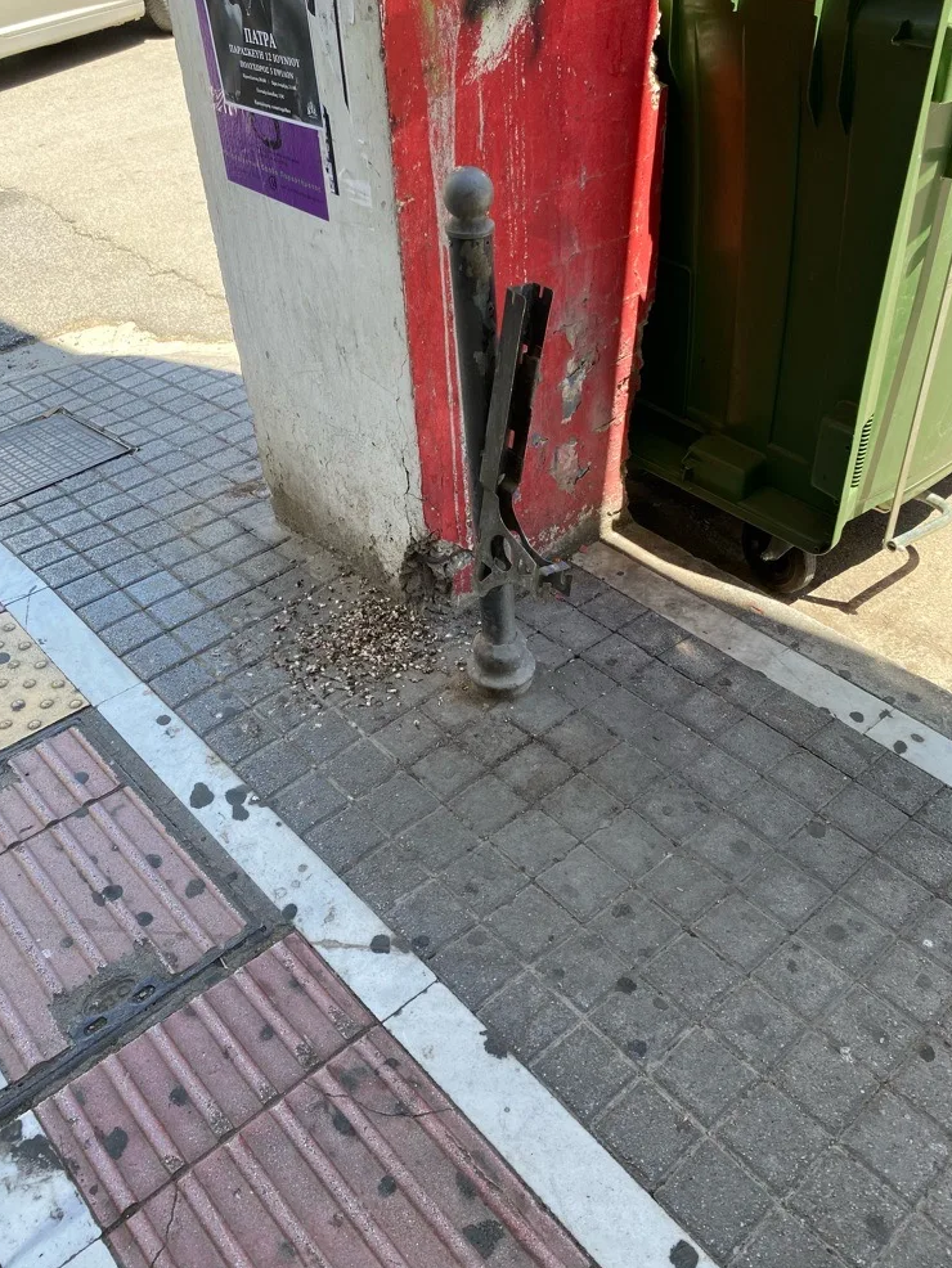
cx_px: 484
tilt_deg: -41.4
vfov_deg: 65.3
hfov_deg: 51.4
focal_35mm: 27
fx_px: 990
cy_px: 616
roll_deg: +4.5
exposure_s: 1/412
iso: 32
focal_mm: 4.25
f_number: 1.8
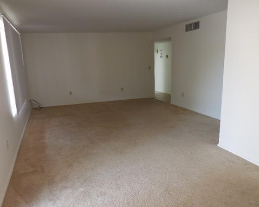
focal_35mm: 28
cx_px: 134
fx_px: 215
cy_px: 111
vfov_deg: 51.5
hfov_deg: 62.2
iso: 250
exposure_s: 1/30
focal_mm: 4.5
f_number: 3.3
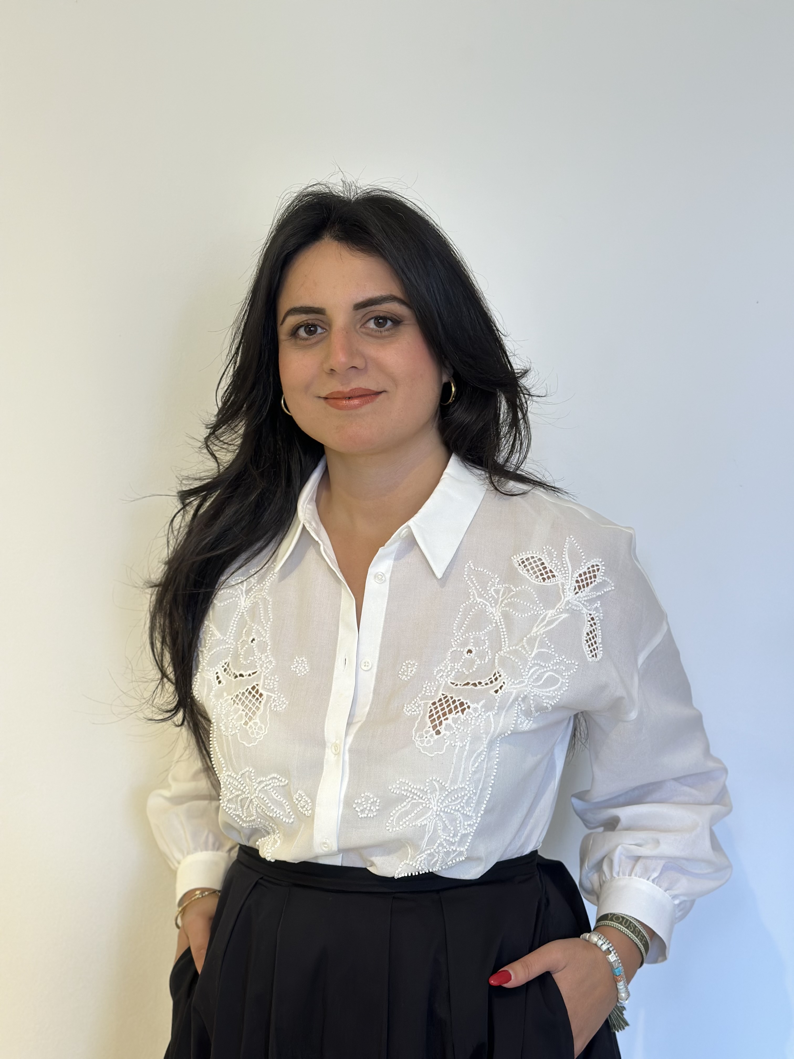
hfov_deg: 30.3
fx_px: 1468
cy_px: 530
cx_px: 397
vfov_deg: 39.7
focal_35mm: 48
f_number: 1.78
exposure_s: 1/133
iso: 100
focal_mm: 6.86
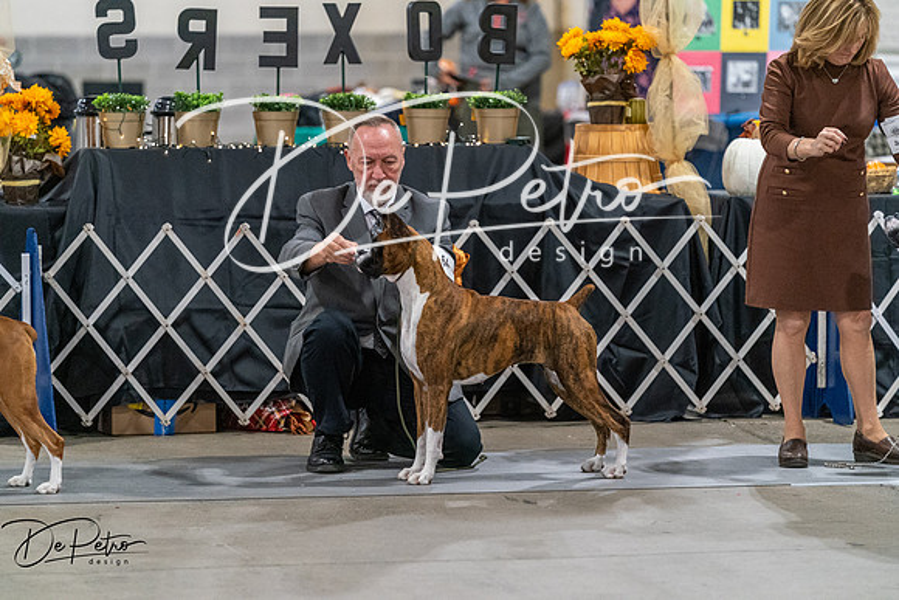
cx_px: 450
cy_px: 300
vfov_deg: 6.9
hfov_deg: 10.3
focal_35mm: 200
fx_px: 4995
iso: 6400
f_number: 3.5
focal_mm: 200
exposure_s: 1/250
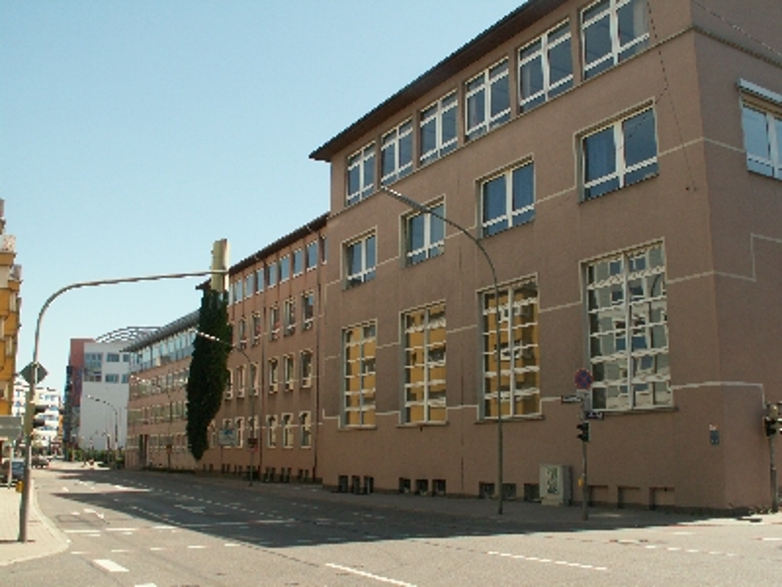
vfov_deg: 40.7
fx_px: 791
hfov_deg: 52.6
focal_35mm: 35
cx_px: 391
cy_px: 294
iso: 50
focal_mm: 5.86
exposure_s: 1/200
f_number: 5.6
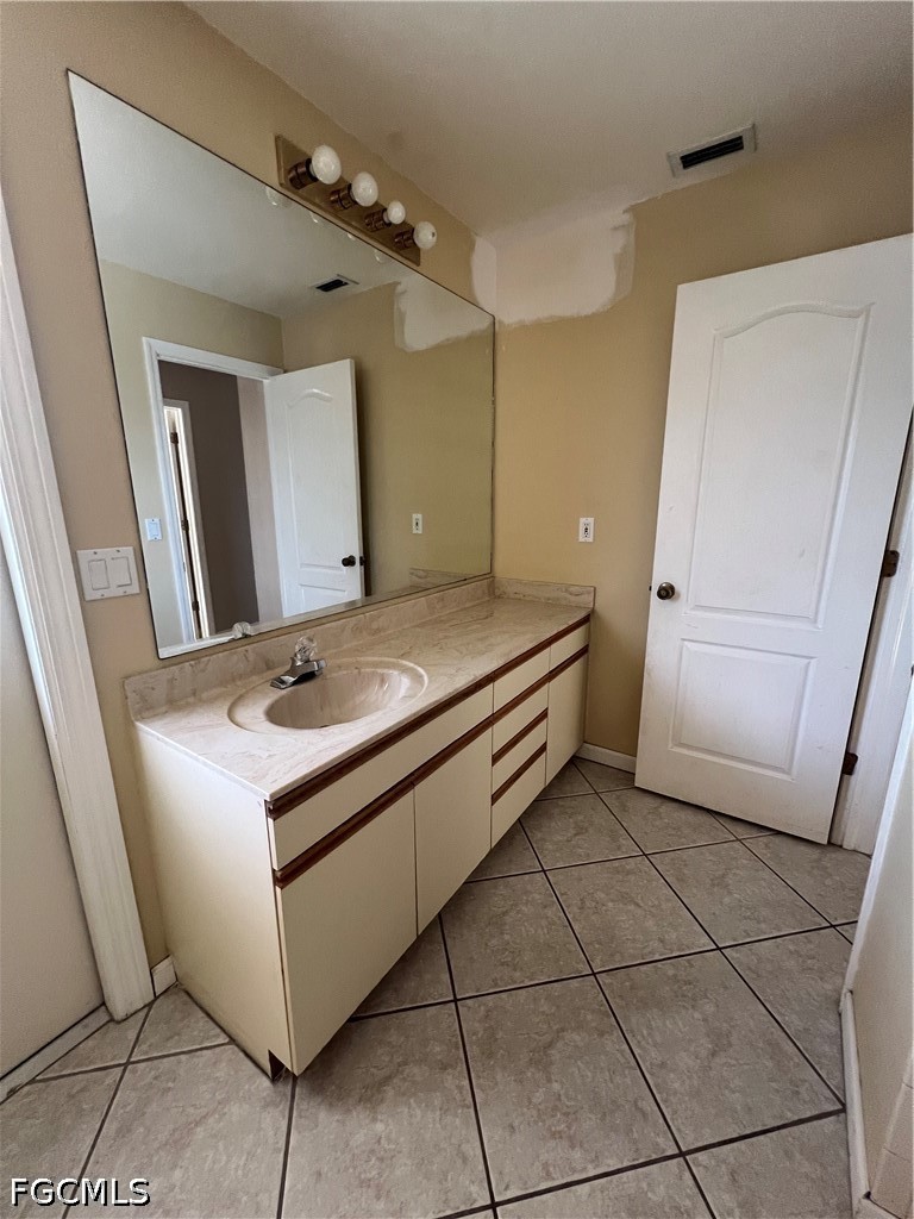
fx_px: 458
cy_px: 610
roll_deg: +1.2
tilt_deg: -12.6
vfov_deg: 106.2
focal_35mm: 13
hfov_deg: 89.9
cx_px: 457
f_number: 1.8
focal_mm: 1.57
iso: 250
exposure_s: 1/69
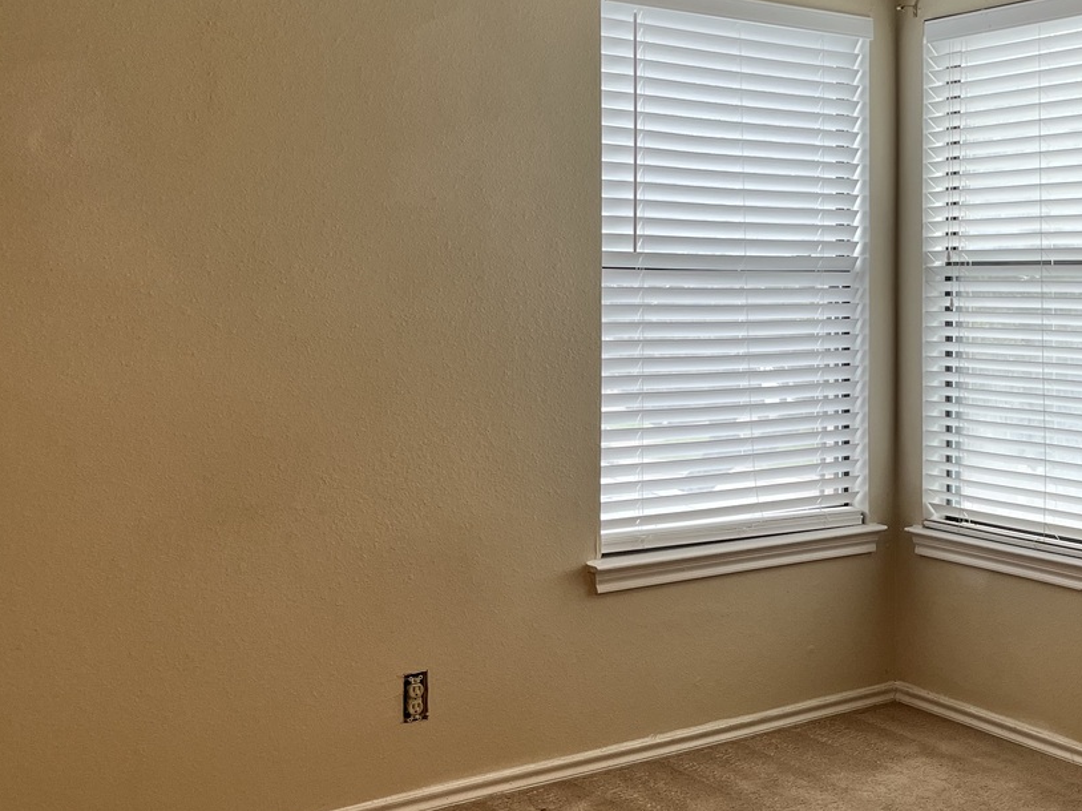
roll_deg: -0.4
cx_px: 864
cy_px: 269
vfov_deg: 31.3
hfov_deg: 39.6
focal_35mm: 46
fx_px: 1437
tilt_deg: +0.1
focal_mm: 5.1
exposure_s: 1/120
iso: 80
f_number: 1.6
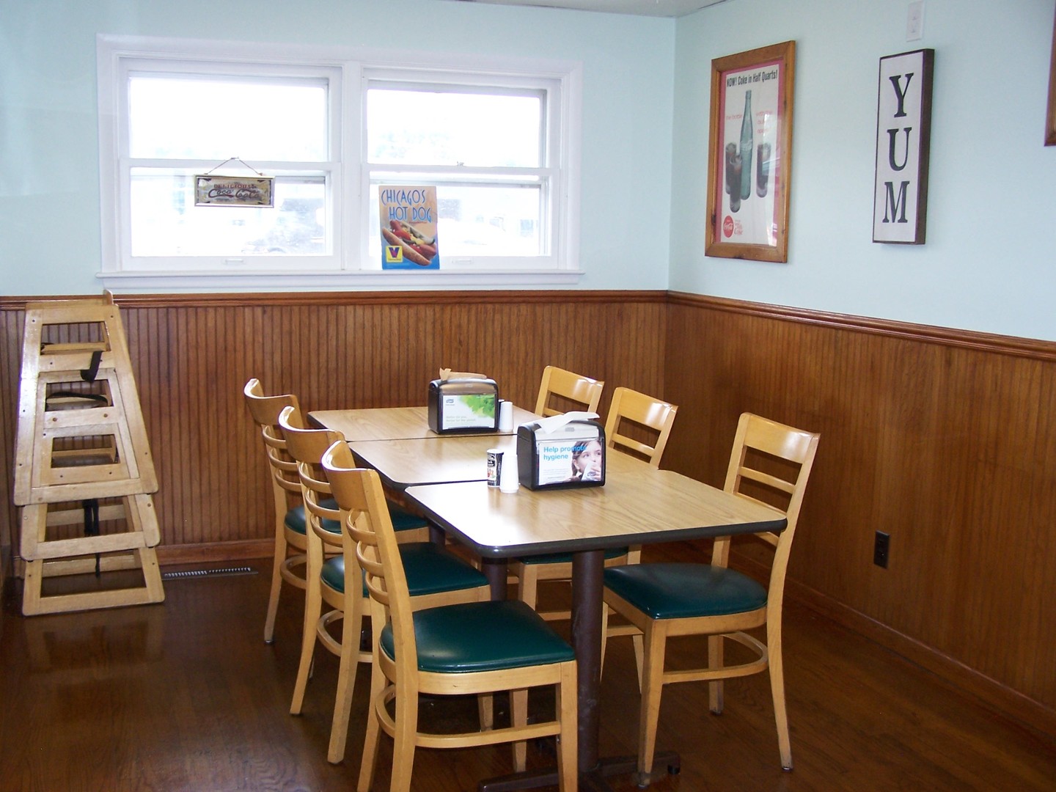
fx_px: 1159
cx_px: 528
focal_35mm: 38
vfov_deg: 37.7
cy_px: 396
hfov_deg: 49.0
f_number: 2.8
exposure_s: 1/60
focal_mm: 6.3
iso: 140
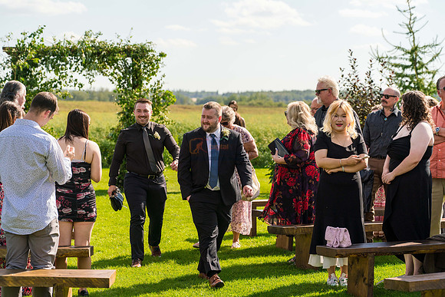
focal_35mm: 91
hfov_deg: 22.4
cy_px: 148
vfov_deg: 15.0
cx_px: 222
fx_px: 1125
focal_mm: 91
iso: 400
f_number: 4.5
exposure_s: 1/2500
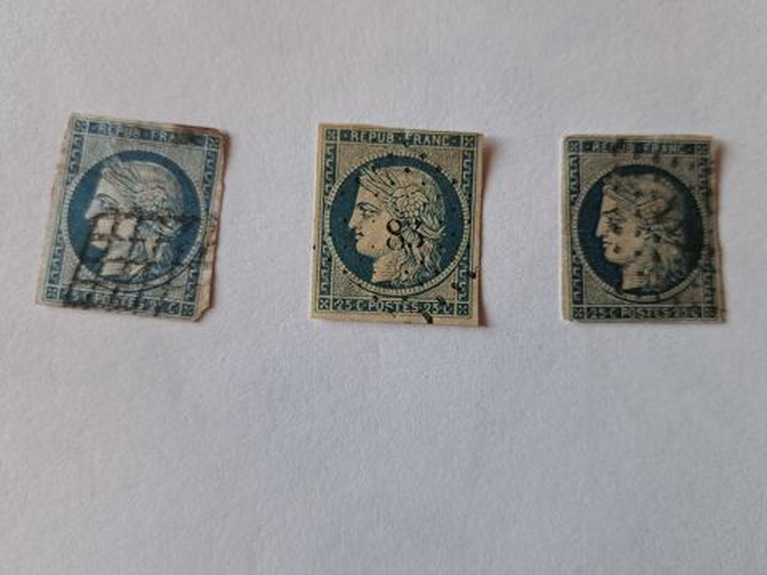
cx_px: 384
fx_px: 532
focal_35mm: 24
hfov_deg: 71.6
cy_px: 288
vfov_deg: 56.8
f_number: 1.8
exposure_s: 1/50
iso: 200
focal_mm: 5.23
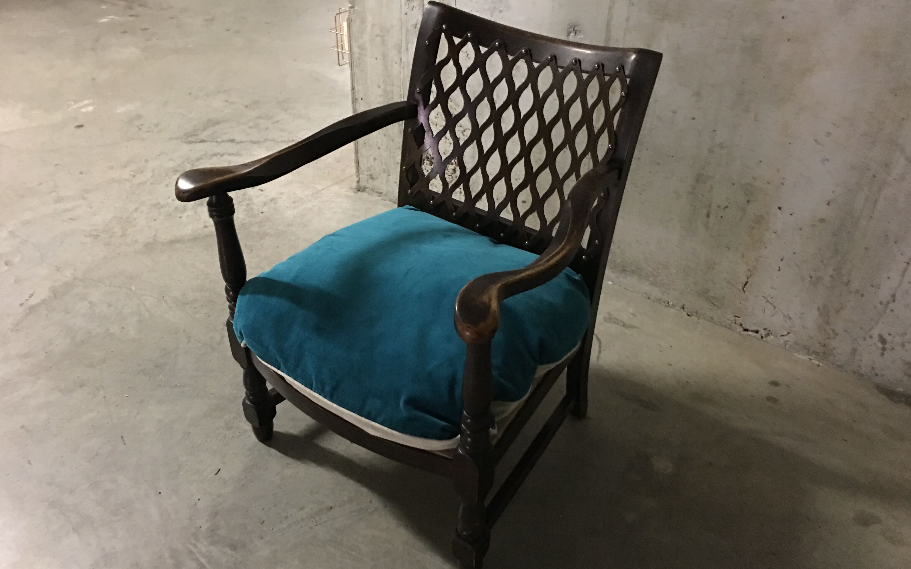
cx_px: 456
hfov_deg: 61.2
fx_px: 770
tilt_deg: -33.7
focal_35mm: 31
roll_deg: -1.2
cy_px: 292
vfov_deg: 40.6
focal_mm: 4.15
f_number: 2.2
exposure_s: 1/4
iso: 125
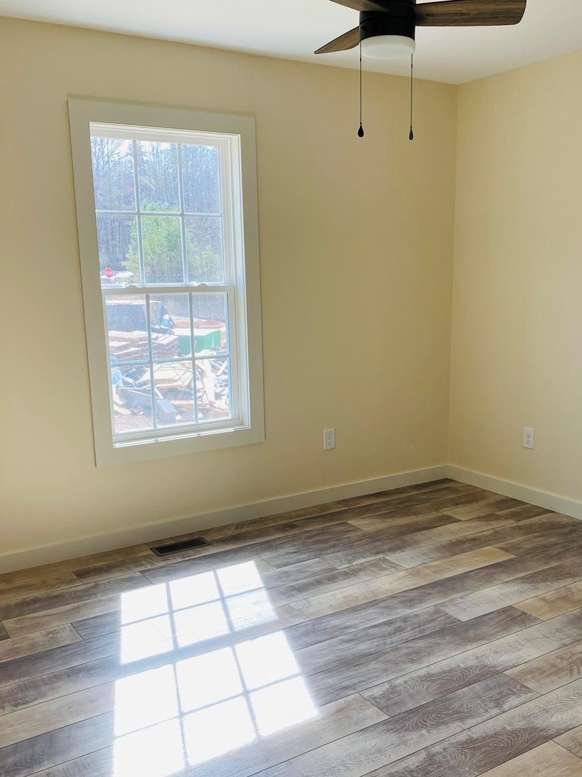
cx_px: 311
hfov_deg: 41.8
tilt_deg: -12.0
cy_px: 419
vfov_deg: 53.9
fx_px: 762
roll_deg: +0.9
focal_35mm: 34
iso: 32
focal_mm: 4.25
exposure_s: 1/163
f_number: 1.8
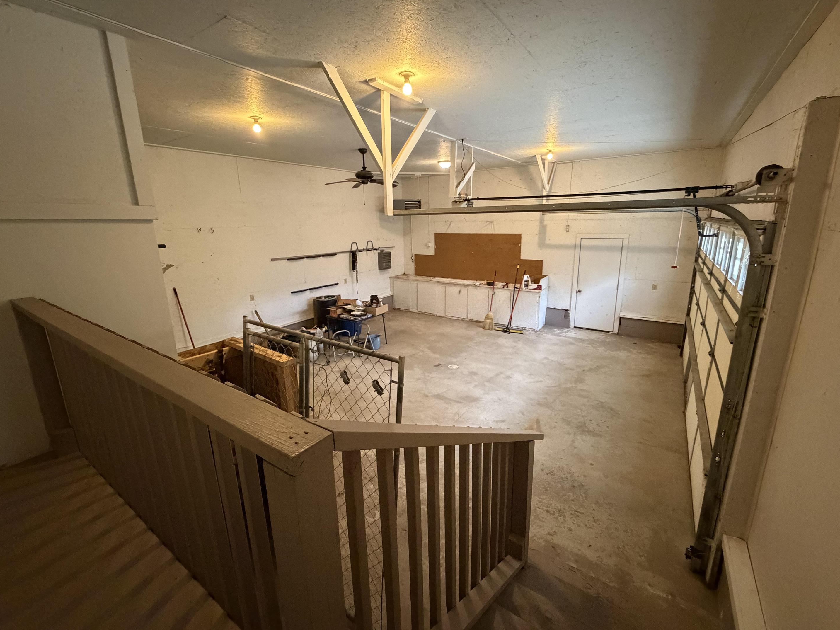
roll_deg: +1.9
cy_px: 303
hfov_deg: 98.2
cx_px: 425
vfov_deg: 81.7
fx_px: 364
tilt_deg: -13.4
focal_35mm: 15
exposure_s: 1/60
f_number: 2.2
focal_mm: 2.22
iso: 1250
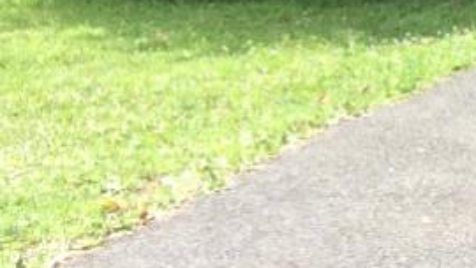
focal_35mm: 186
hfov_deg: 11.0
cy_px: -213
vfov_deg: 6.4
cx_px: 790
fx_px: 2348
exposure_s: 1/238
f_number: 2.4
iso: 32
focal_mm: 3.3
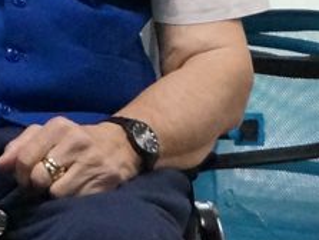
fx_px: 4837
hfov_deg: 3.8
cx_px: -207
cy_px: 136
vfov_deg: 2.8
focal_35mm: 524
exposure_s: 1/125
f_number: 5.6
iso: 3200
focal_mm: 50
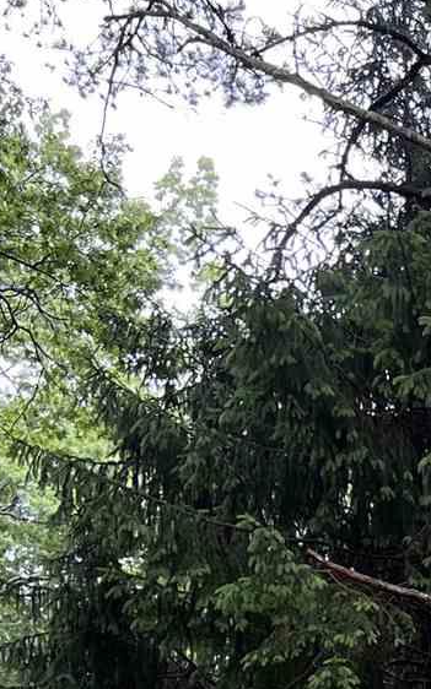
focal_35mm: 113
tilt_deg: +1.4
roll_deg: -1.5
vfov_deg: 16.1
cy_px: 1172
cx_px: 747
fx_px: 2125
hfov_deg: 10.9
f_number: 1.5
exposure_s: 1/164
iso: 50
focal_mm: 5.7
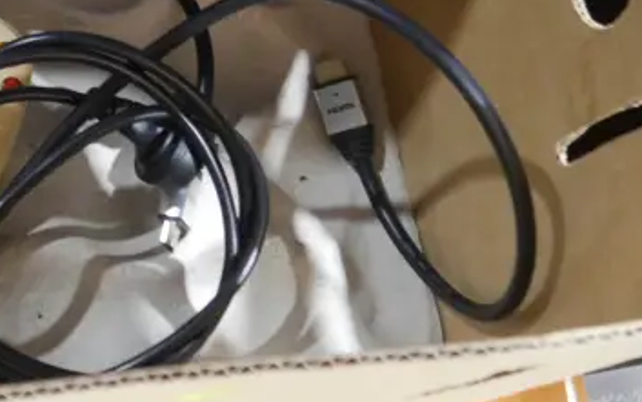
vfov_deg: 14.7
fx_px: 1505
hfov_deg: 22.0
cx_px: -156
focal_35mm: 86
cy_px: -89
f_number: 3.5
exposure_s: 1/60
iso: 2000
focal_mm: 14
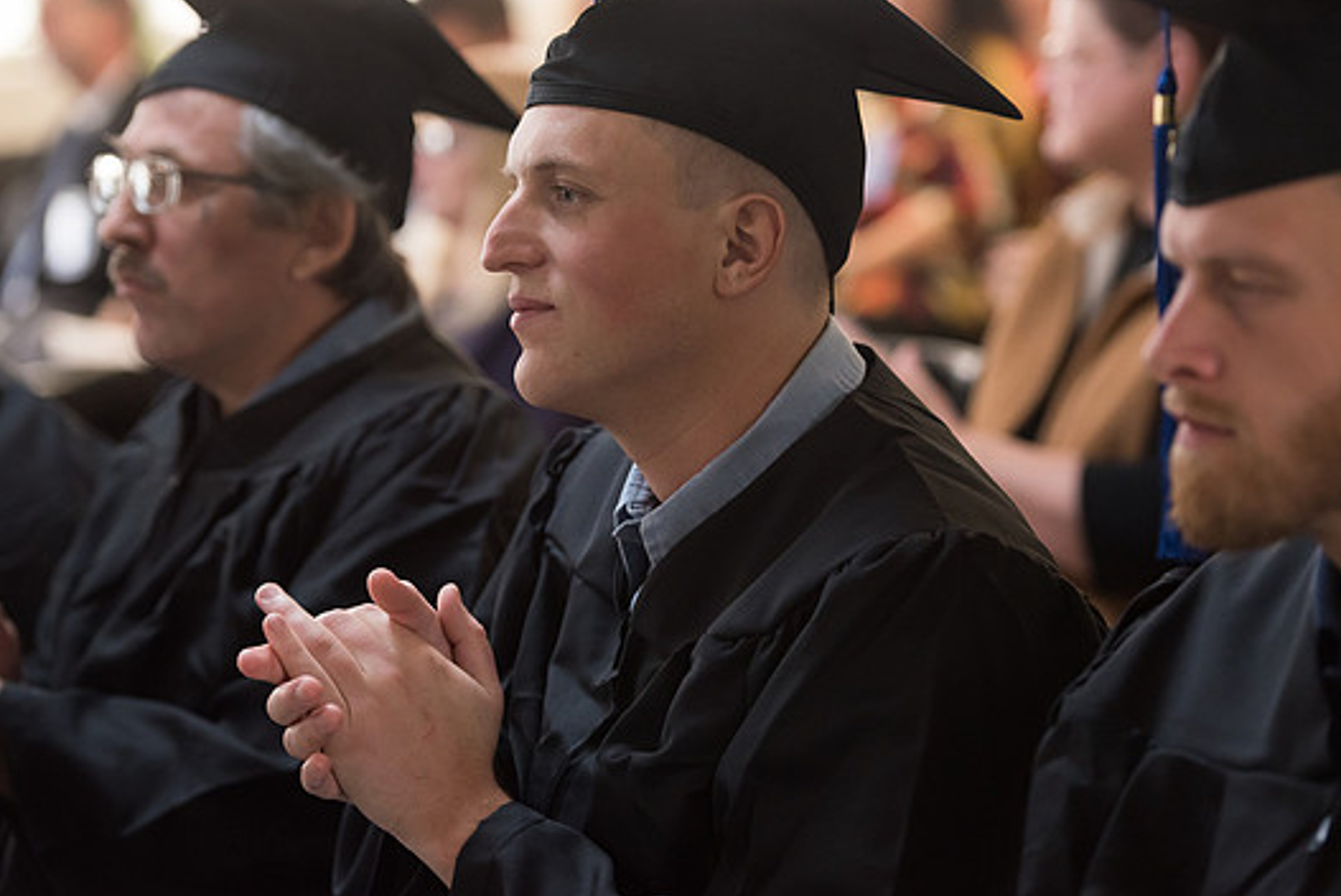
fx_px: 4510
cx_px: 677
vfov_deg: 11.3
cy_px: 414
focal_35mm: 121
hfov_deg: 16.9
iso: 2000
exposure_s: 1/200
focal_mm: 110
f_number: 3.5
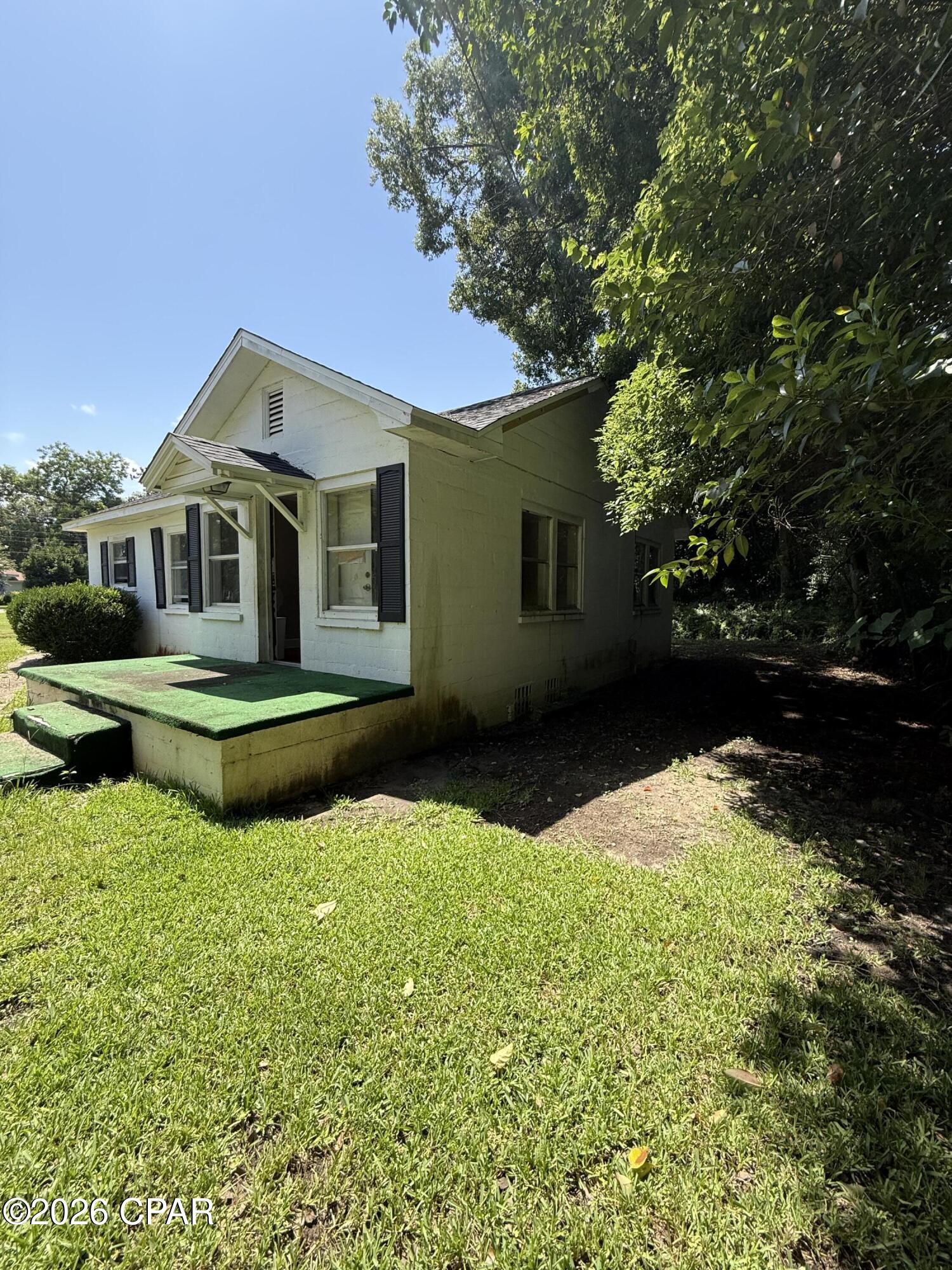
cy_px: 635
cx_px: 476
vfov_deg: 102.1
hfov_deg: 85.7
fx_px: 513
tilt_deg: -2.0
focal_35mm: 14
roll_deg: -1.4
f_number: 2.2
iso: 64
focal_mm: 2.22
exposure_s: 1/686
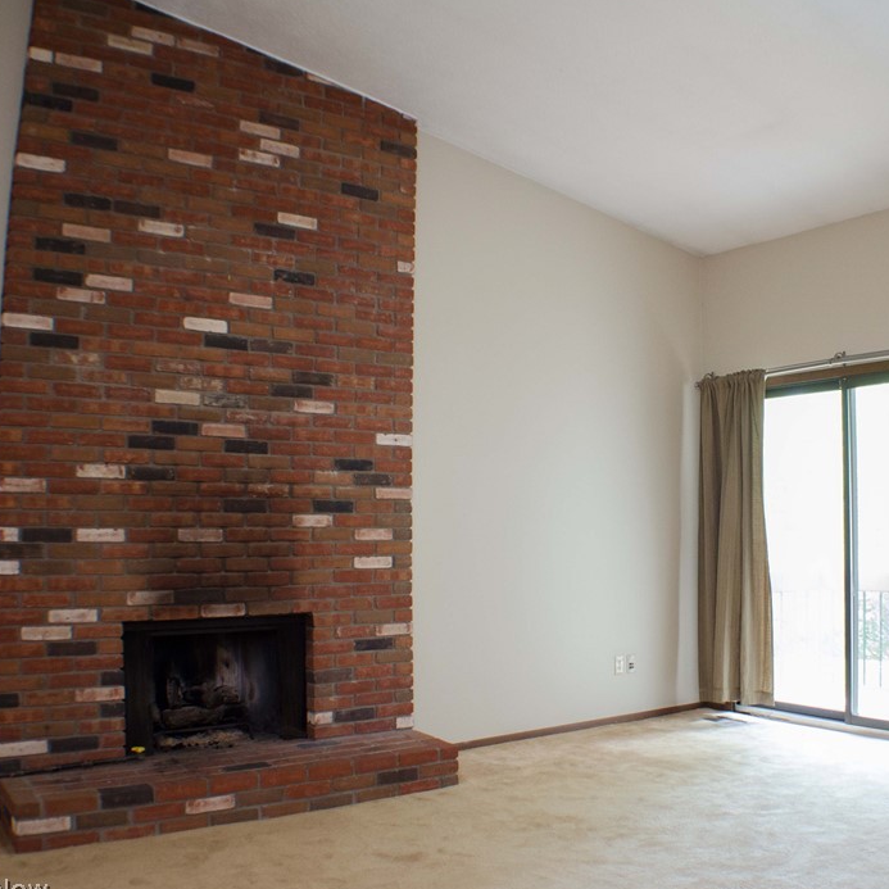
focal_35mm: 44
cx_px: 618
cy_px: 447
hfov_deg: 37.8
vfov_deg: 38.3
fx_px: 1278
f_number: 4
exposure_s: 1/30
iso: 1100
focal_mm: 22
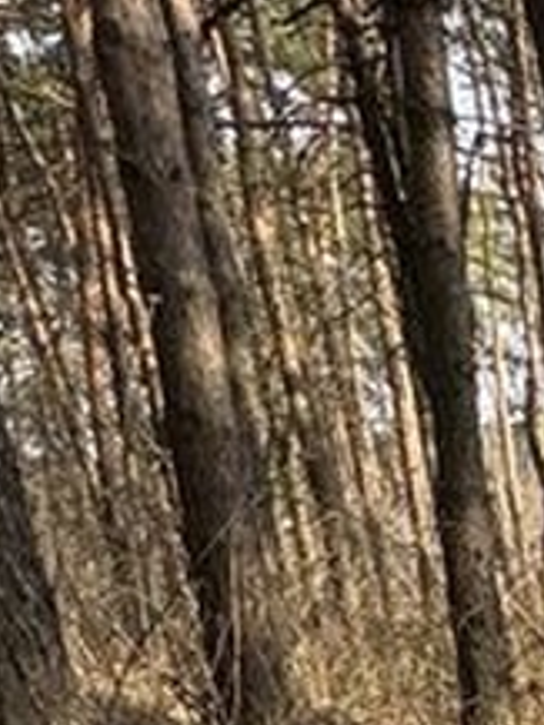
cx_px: 1872
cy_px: 1082
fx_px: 2156
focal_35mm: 103
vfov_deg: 17.2
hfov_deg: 9.3
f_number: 2.2
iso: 40
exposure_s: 1/331
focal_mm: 2.22
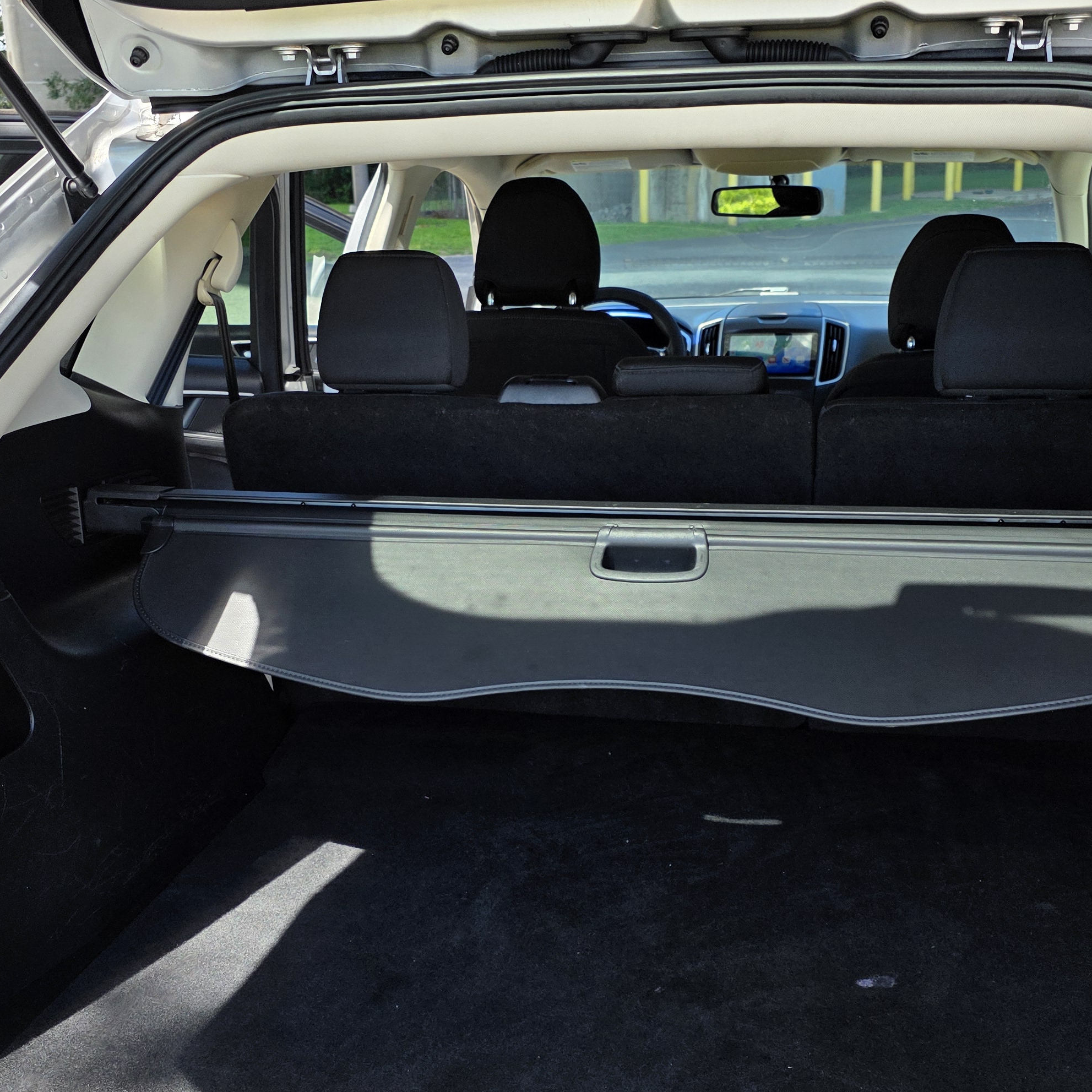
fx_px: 1463
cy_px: 704
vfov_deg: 40.5
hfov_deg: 40.9
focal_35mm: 41
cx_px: 542
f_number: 1.7
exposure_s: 1/359
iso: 25
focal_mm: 6.3
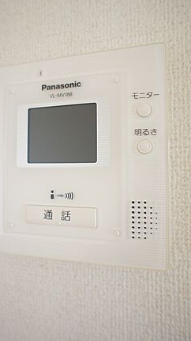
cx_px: 77
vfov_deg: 67.9
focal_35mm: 28
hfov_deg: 41.3
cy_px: 161
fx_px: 252
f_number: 2.8
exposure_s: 1/30
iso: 640
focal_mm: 16
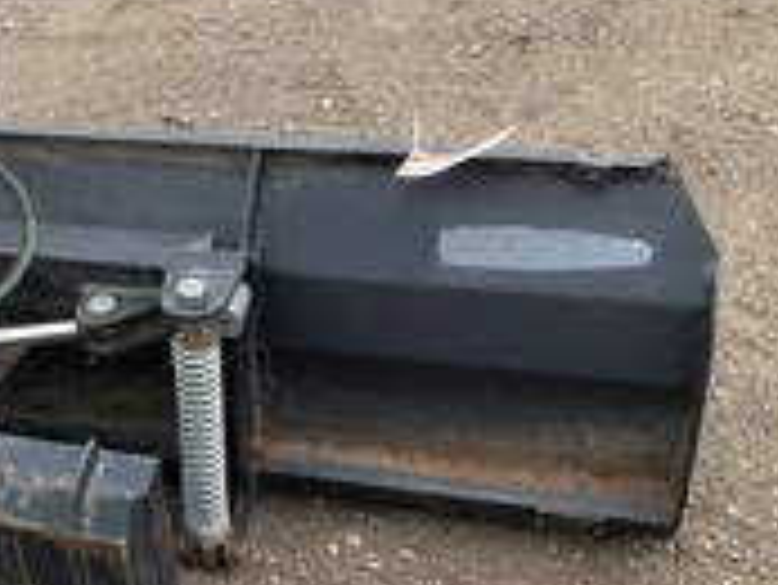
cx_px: -18
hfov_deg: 27.2
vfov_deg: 21.9
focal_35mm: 67
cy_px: 360
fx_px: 1507
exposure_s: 1/509
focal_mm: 3
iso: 25
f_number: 1.8
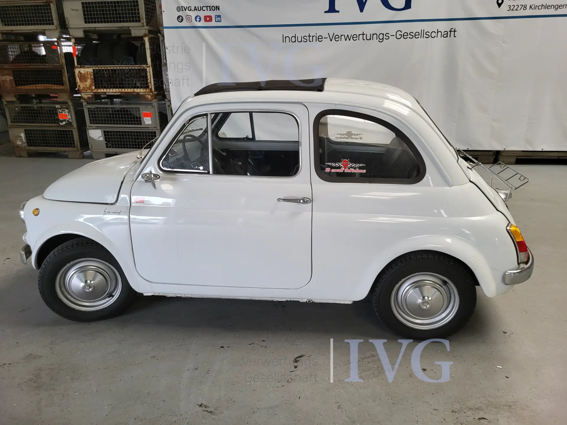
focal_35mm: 26
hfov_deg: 67.3
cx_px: 284
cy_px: 212
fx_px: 426
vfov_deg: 53.1
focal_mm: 5.4
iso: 250
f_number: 1.8
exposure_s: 1/100
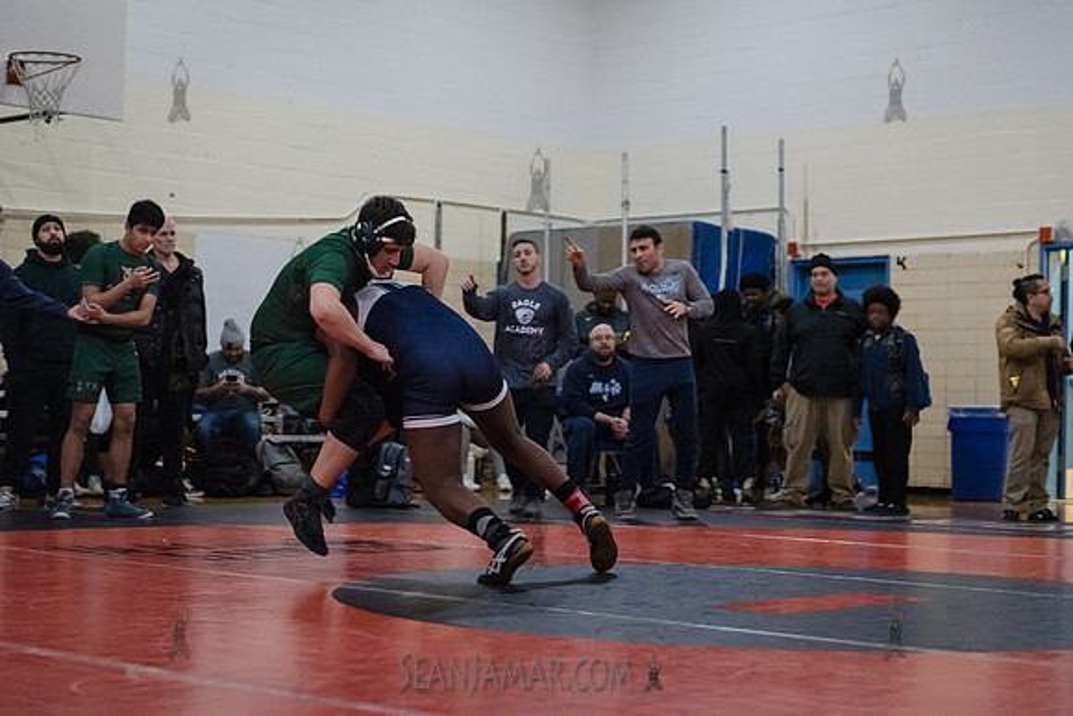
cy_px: 358
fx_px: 2007
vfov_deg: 20.2
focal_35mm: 67
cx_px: 536
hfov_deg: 29.9
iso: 8000
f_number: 3.2
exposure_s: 1/400
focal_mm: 66
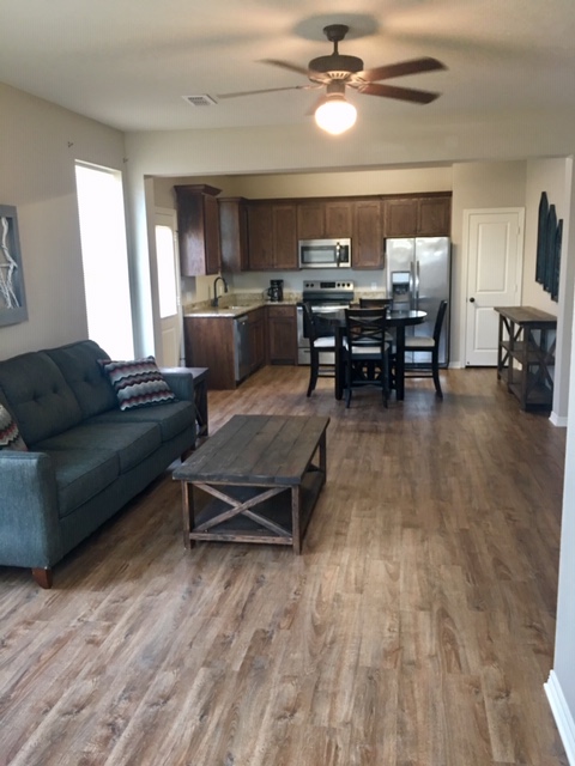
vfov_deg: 61.7
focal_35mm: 29
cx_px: 288
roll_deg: +1.6
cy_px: 383
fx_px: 642
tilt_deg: -10.4
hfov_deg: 48.2
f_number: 2.2
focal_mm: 4.15
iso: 80
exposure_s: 1/15
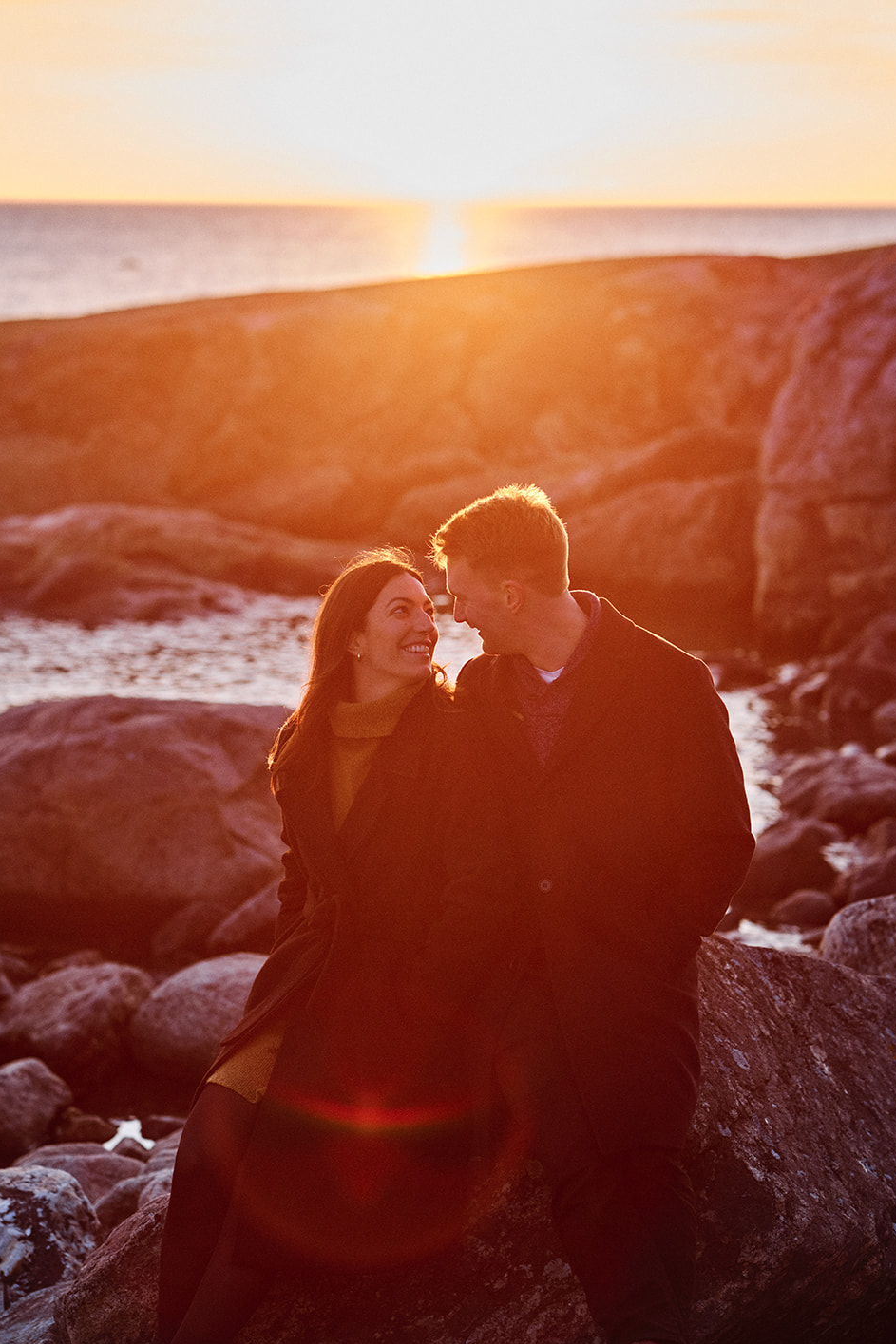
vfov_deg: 21.5
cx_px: 428
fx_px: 3547
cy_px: 638
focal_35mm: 95
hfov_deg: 14.4
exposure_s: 1/320
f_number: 2
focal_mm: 56
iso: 125
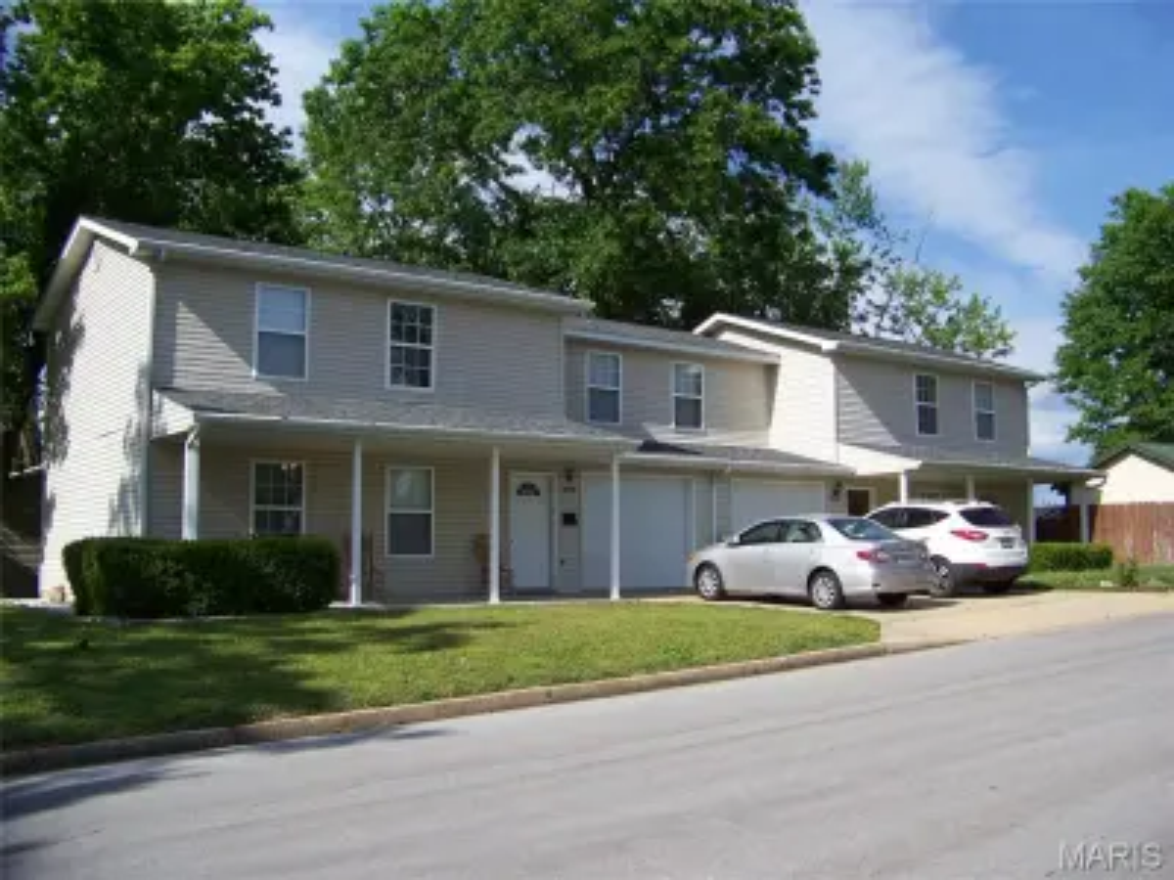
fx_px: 1221
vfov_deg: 39.7
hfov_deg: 51.4
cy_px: 440
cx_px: 587
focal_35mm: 36
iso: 64
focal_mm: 5.85
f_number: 2.8
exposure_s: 1/1000
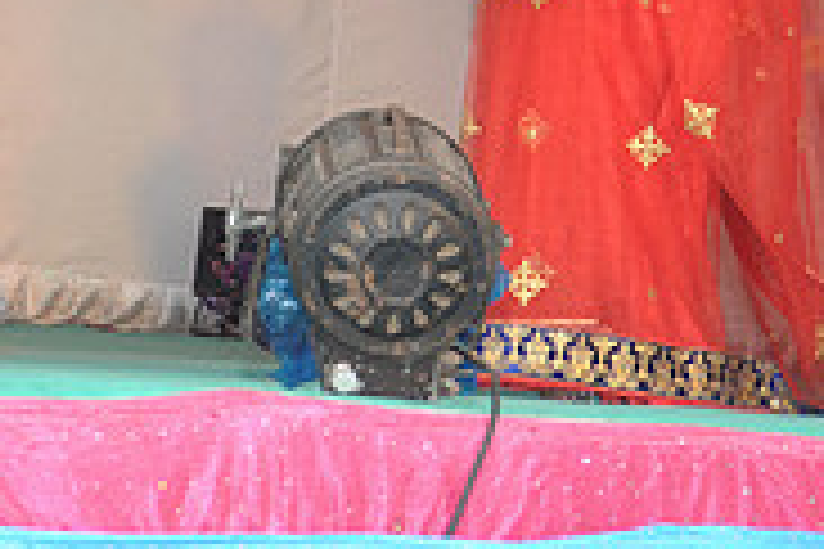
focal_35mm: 247
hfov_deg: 8.3
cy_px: -313
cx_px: -27
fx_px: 5653
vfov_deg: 5.5
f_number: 5.6
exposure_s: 1/160
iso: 400
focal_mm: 52
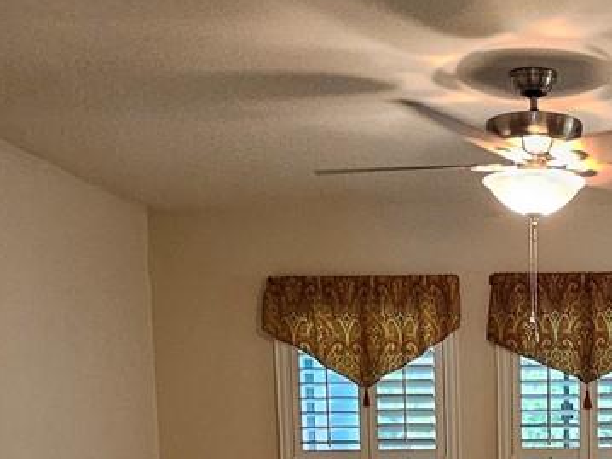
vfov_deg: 22.5
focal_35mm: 58
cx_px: 593
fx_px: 1025
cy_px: 599
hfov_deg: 31.1
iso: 200
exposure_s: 1/60
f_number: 2.2
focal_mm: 2.2
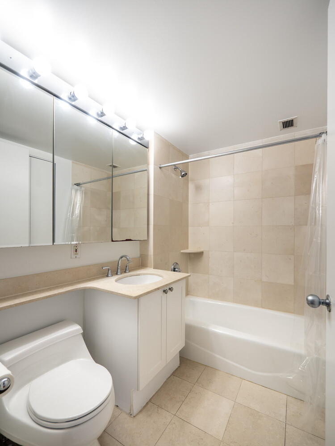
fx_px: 181
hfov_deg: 85.7
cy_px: 223
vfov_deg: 102.1
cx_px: 168
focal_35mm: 14
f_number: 4
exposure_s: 1/20
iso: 160
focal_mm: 7
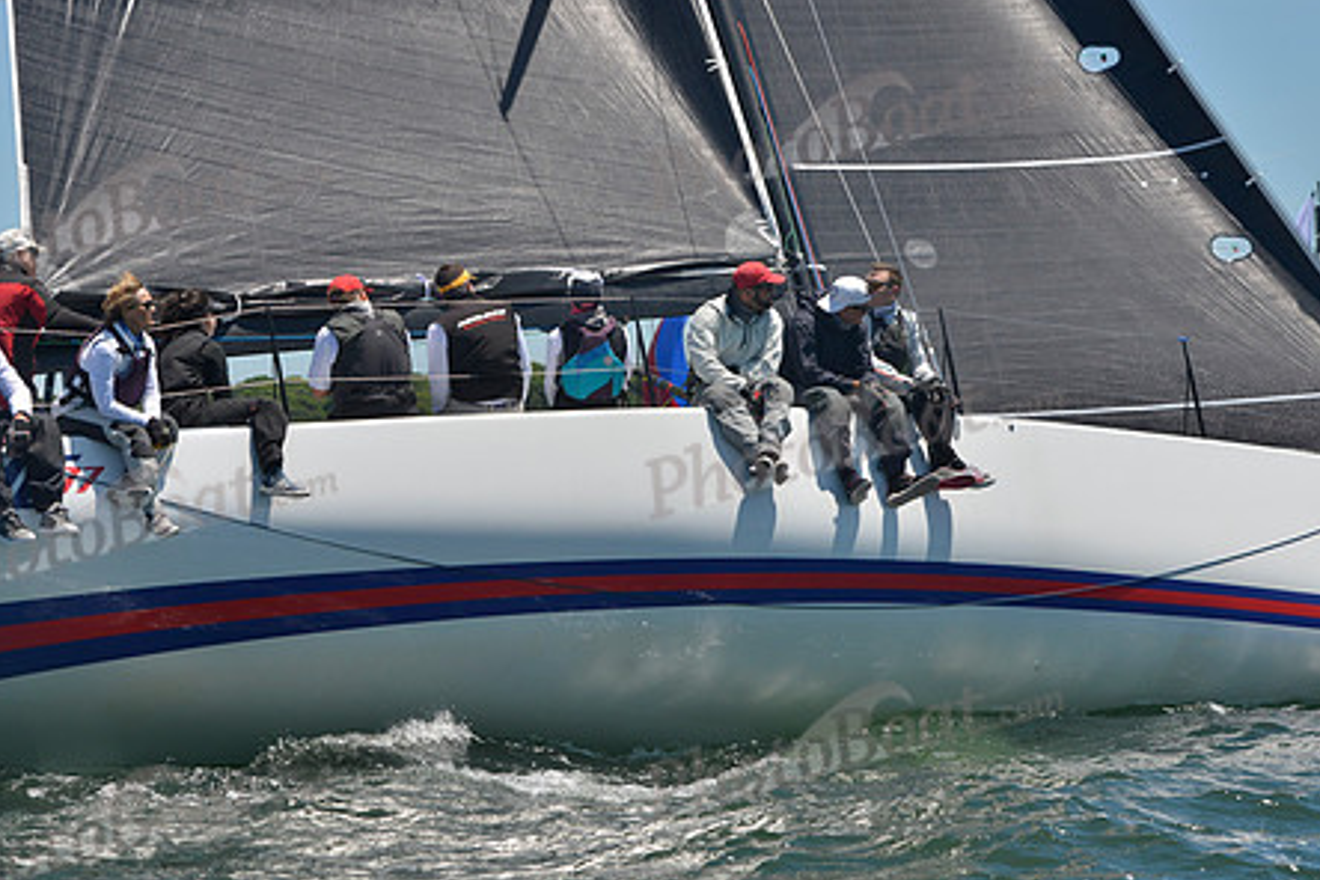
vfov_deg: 11.0
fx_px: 4546
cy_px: 329
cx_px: 494
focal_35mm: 124
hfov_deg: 16.5
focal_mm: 95
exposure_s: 1/1250
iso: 280
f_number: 9
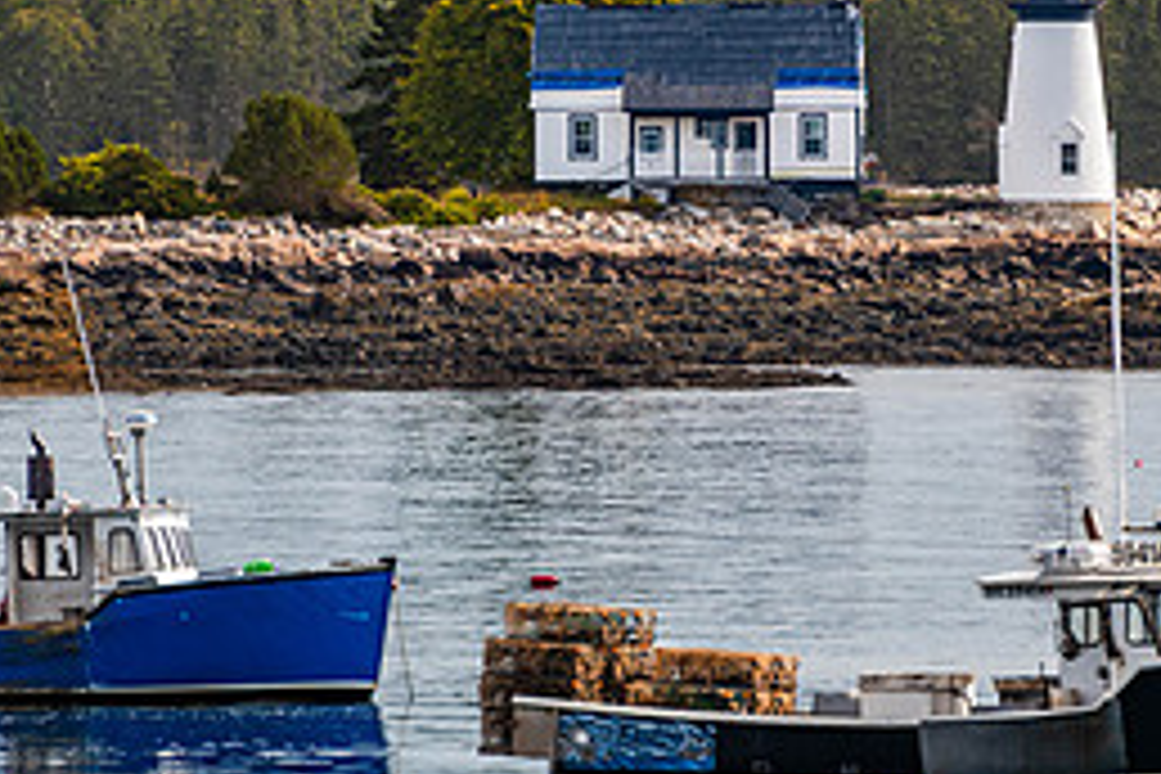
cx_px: 648
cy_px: 344
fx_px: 22831
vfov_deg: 1.9
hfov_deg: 2.9
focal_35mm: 708
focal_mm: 300
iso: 64
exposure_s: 1/250
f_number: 8
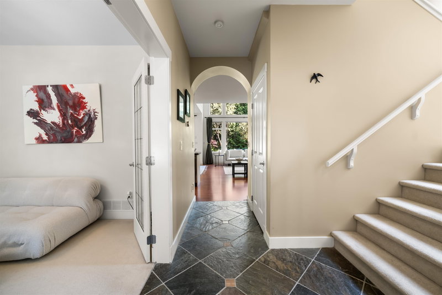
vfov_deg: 83.3
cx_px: 221
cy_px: 148
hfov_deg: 106.2
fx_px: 166
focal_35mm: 14
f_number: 9
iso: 250
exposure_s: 1/6
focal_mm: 9
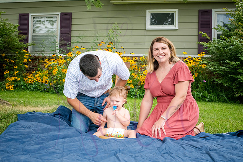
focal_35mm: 53
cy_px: 79
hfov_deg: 37.5
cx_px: 118
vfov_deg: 25.5
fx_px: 358
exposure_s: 1/400
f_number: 9
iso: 500
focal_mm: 50
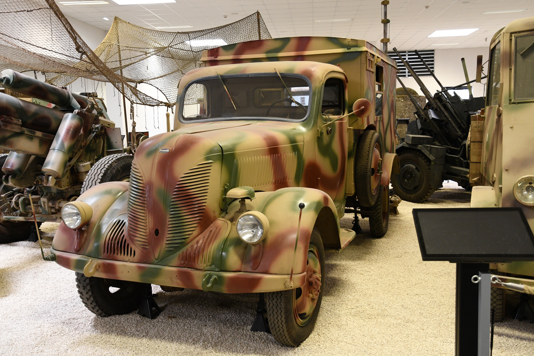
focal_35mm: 34
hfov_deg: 55.8
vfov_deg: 38.9
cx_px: 260
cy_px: 178
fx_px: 504
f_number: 4
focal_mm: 22
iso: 1000
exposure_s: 1/60
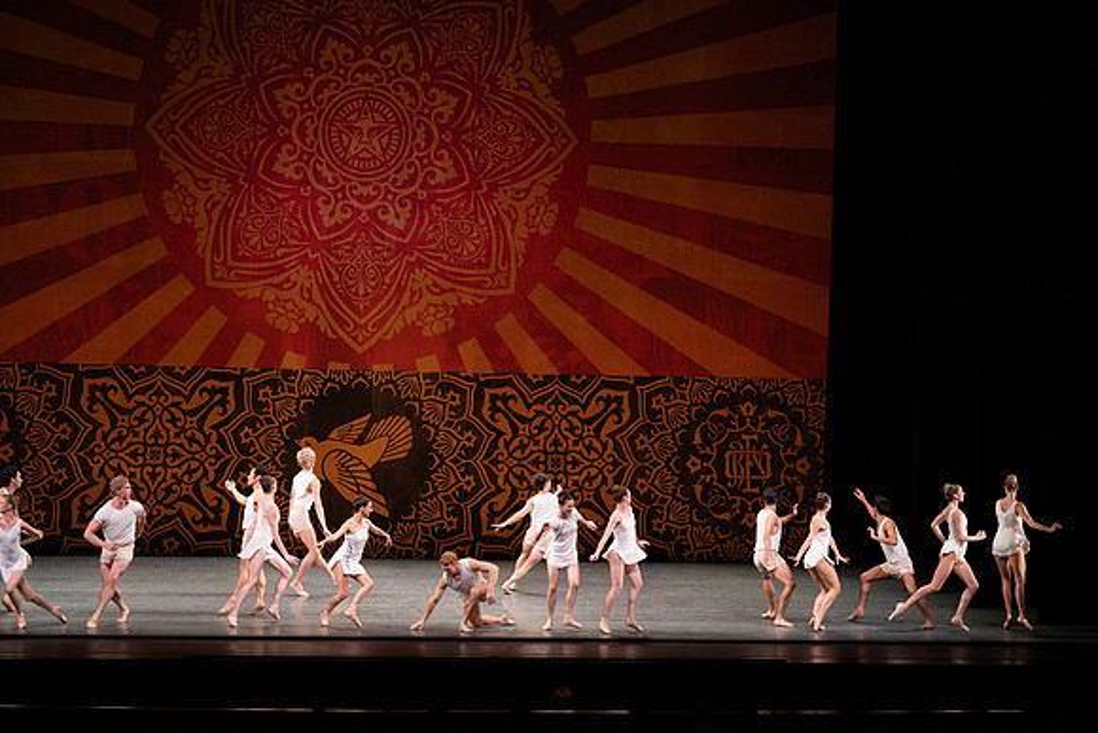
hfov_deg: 20.4
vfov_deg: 13.7
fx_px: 3051
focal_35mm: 100
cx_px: 549
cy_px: 366
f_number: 8
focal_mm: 100
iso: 6400
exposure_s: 1/400
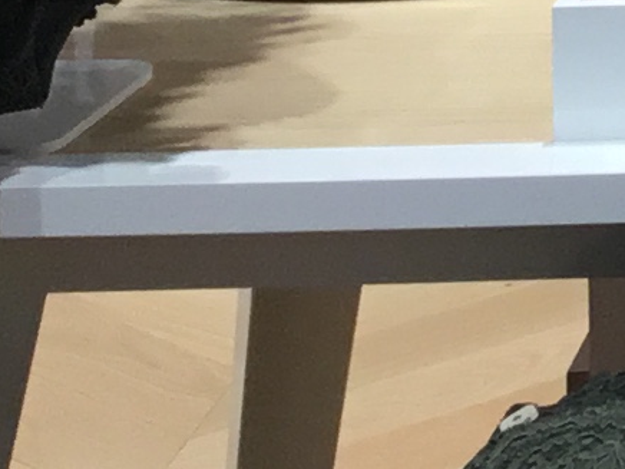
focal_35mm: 232
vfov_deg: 6.1
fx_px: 4189
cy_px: -759
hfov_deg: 7.5
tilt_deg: -5.2
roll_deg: +0.7
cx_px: 1855
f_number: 2.4
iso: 32
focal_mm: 3.3
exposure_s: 1/100
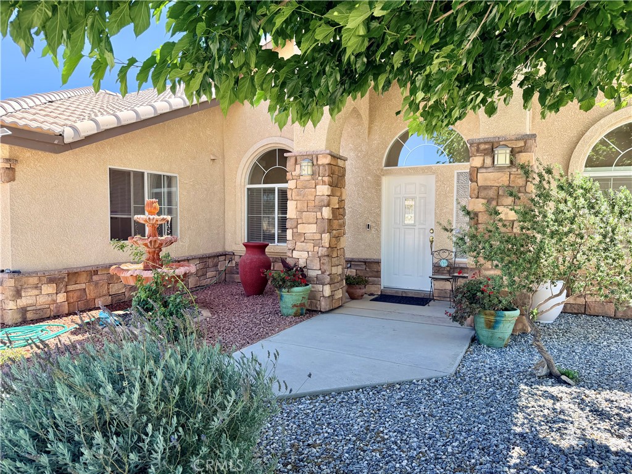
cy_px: 237
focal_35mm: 24
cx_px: 316
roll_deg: -0.4
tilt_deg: -2.5
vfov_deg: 56.8
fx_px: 438
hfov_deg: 71.6
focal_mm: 6.76
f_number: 1.78
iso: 100
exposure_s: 1/931
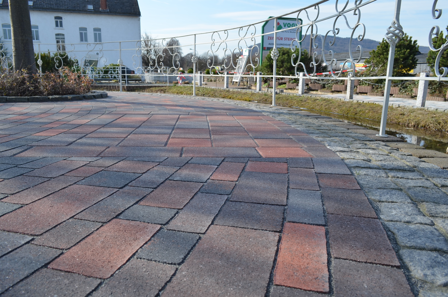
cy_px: 148
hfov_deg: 67.5
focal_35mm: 27
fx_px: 335
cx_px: 224
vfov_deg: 47.7
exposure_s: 1/200
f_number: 7.1
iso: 100
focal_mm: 18
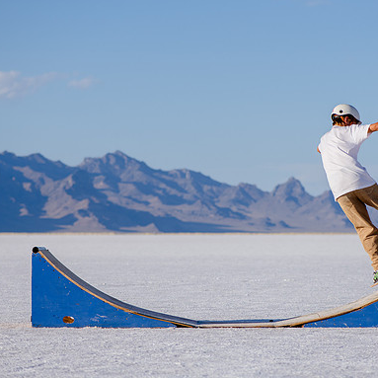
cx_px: 227
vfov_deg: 10.6
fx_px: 2038
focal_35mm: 165
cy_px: 172
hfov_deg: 10.6
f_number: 5
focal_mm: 105
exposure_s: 1/2500
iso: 125
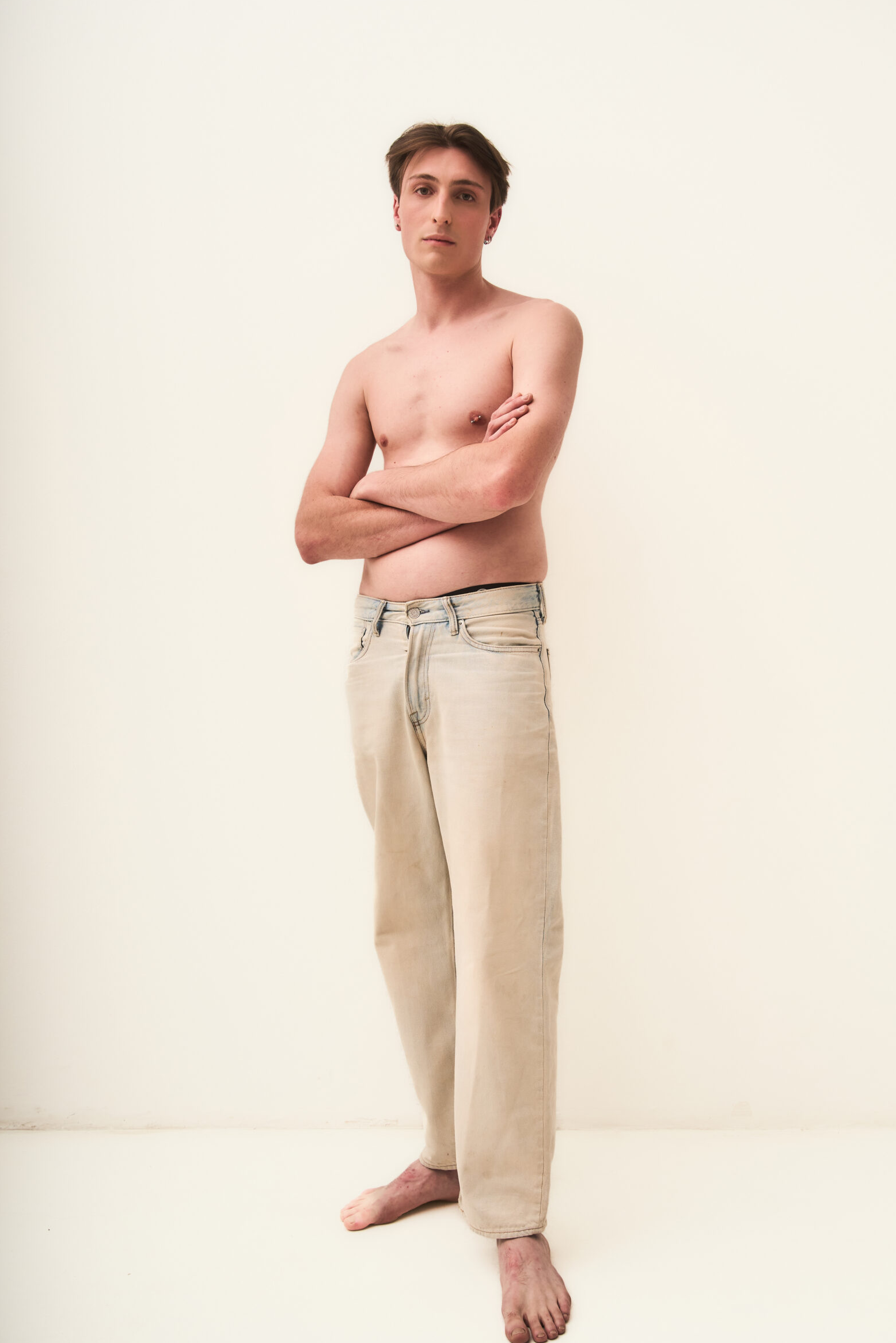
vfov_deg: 55.8
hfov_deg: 38.9
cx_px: 472
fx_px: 1269
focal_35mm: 34
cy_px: 673
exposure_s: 1/250
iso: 640
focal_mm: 31
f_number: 6.3
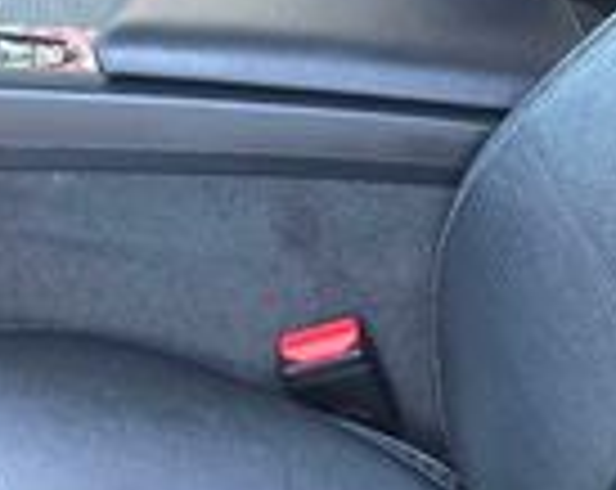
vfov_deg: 14.6
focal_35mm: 105
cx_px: -54
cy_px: 288
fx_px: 1910
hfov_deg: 17.7
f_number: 1.7
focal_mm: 6.3
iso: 500
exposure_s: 1/120
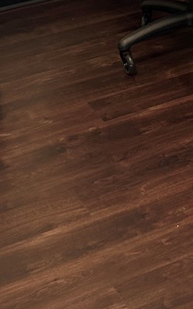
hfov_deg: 11.1
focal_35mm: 114
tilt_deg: -20.3
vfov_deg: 17.6
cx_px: 279
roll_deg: +2.0
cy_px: -42
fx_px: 959
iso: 125
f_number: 1.5
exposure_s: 1/120
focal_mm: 5.7
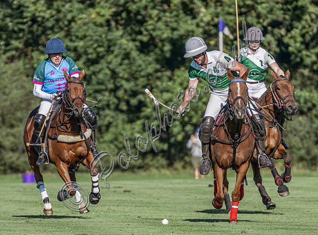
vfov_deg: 1.3
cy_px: 216
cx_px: 127
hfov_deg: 1.8
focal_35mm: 1126
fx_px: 10296
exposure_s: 1/1250
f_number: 5.6
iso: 250
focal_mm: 400
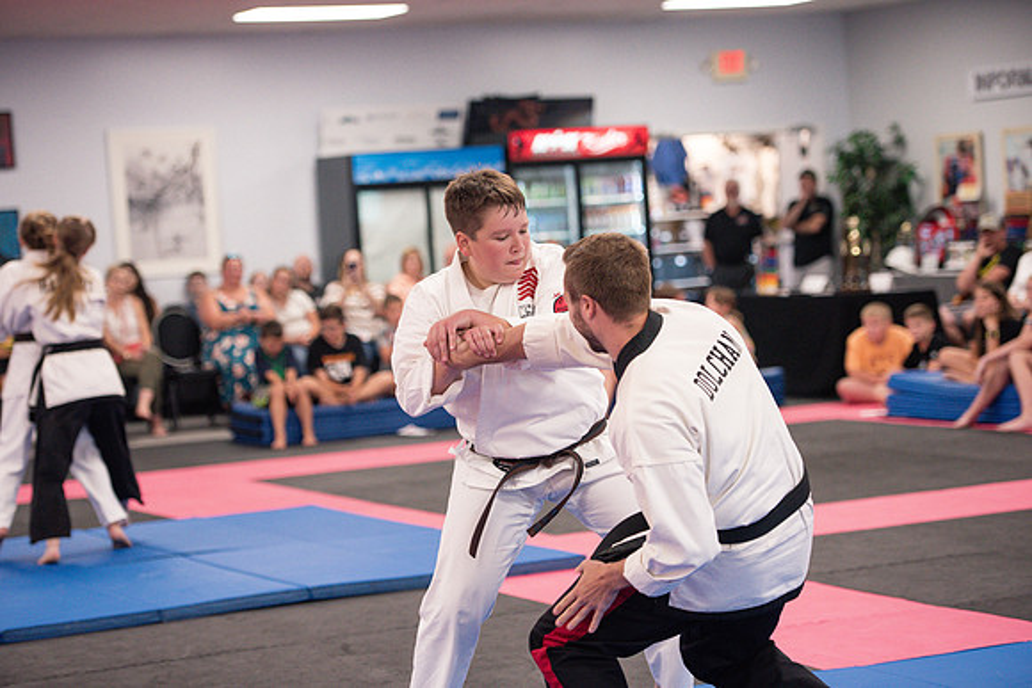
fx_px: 2810
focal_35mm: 98
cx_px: 516
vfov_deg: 14.0
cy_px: 344
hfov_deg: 20.8
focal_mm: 98
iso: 1600
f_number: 2.8
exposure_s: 1/400
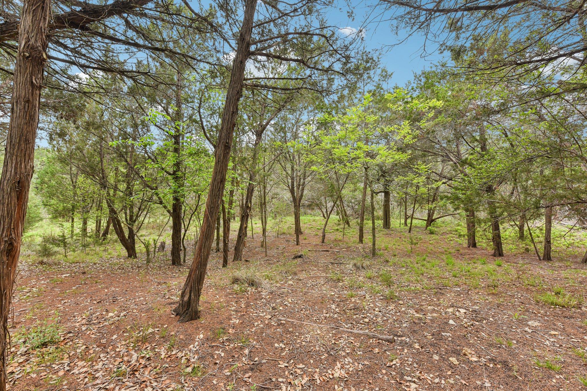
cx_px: 294
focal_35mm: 14
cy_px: 196
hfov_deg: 104.3
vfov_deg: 81.2
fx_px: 228
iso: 100
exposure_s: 1/30
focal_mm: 14
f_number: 8
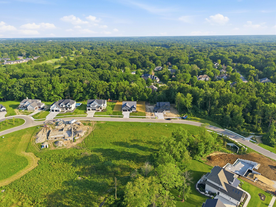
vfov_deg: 56.8
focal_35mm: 24
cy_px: 104
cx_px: 138
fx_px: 191
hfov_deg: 71.6
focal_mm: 8.7
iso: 320
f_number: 1.8
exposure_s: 1/2500
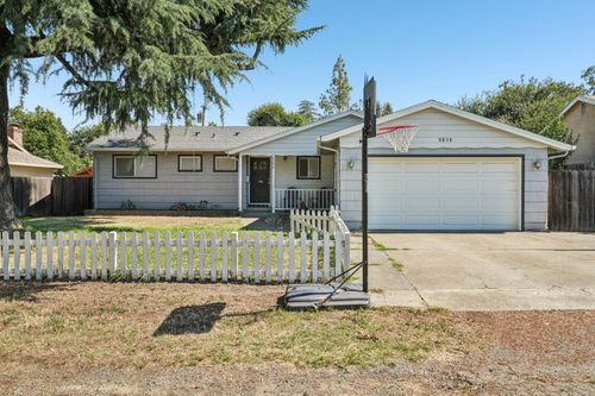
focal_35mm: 28
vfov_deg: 45.6
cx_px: 298
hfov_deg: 64.6
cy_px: 198
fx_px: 471
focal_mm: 28.5
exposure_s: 1/400
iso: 400
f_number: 8
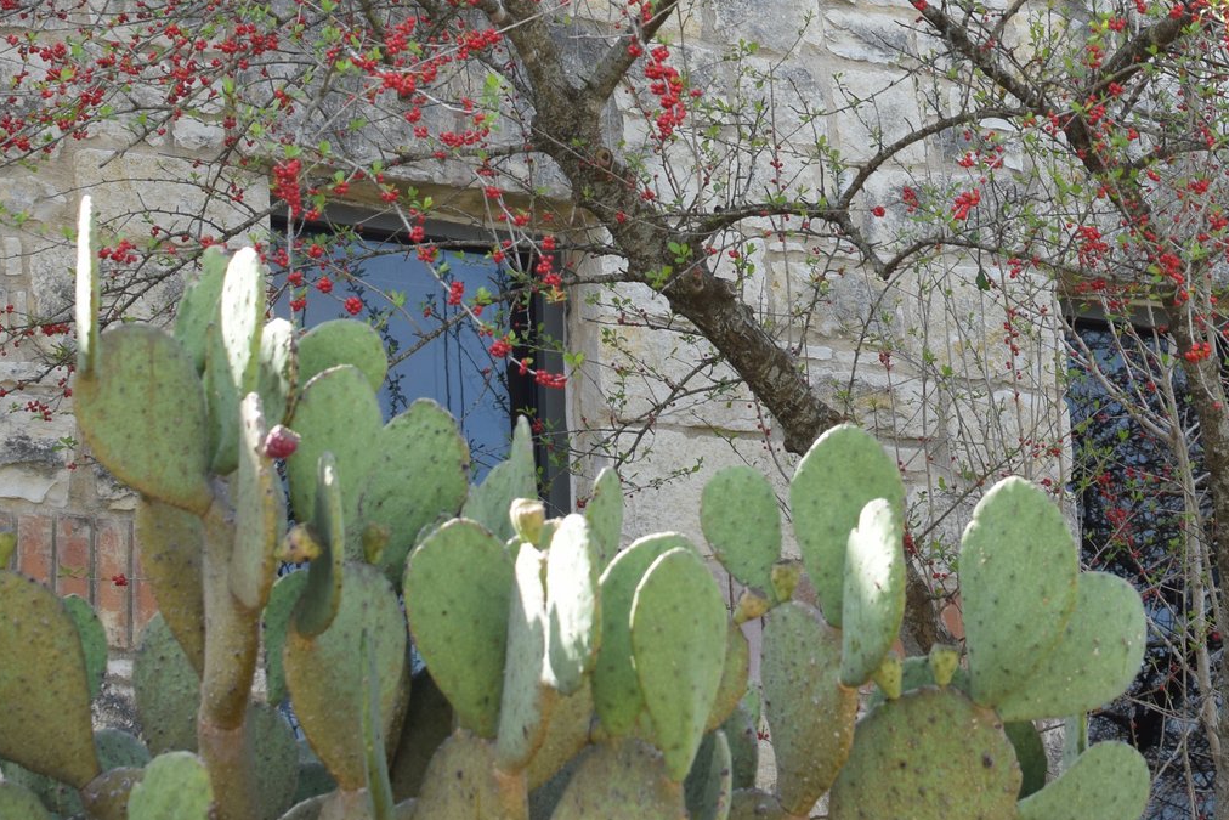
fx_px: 3826
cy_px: -29
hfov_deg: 18.2
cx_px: 878
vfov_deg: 12.1
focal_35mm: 112
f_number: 8
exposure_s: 1/250
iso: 280
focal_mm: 35
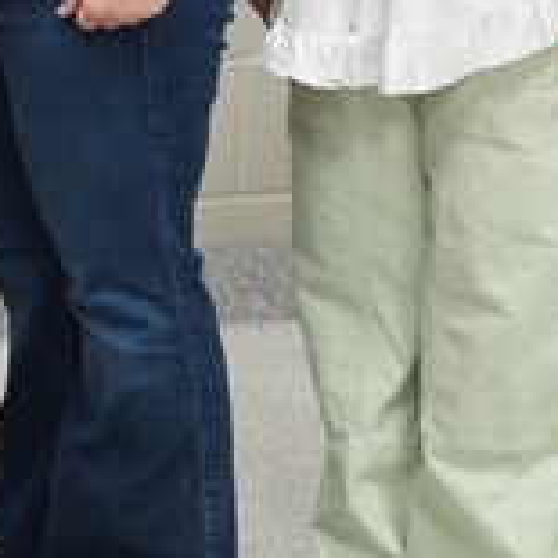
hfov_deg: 8.2
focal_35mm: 202
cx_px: -601
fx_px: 3684
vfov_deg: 8.4
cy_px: -308
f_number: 3.5
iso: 1000
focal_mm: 36
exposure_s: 1/40
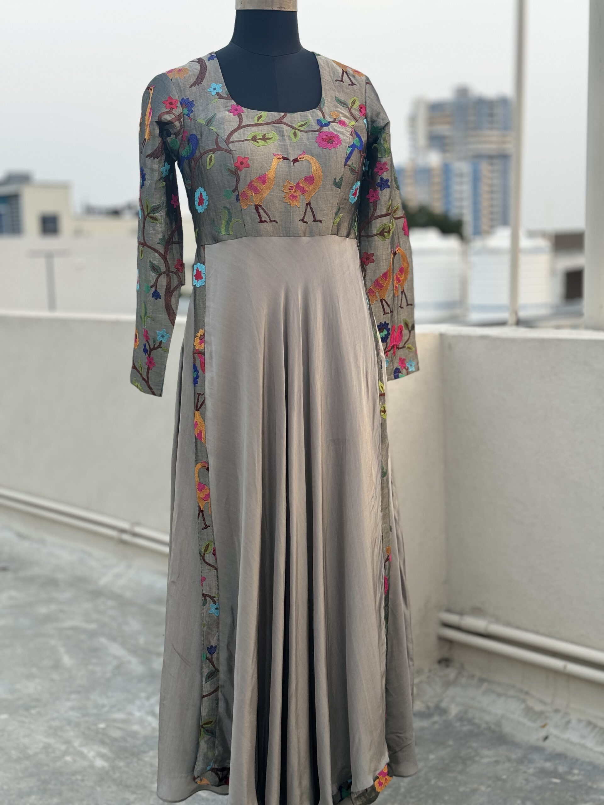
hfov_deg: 30.3
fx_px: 1117
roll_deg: +1.2
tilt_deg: -7.2
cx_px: 302
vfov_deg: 39.7
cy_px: 402
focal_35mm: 48
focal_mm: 6.76
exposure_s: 1/160
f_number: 1.78
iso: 50
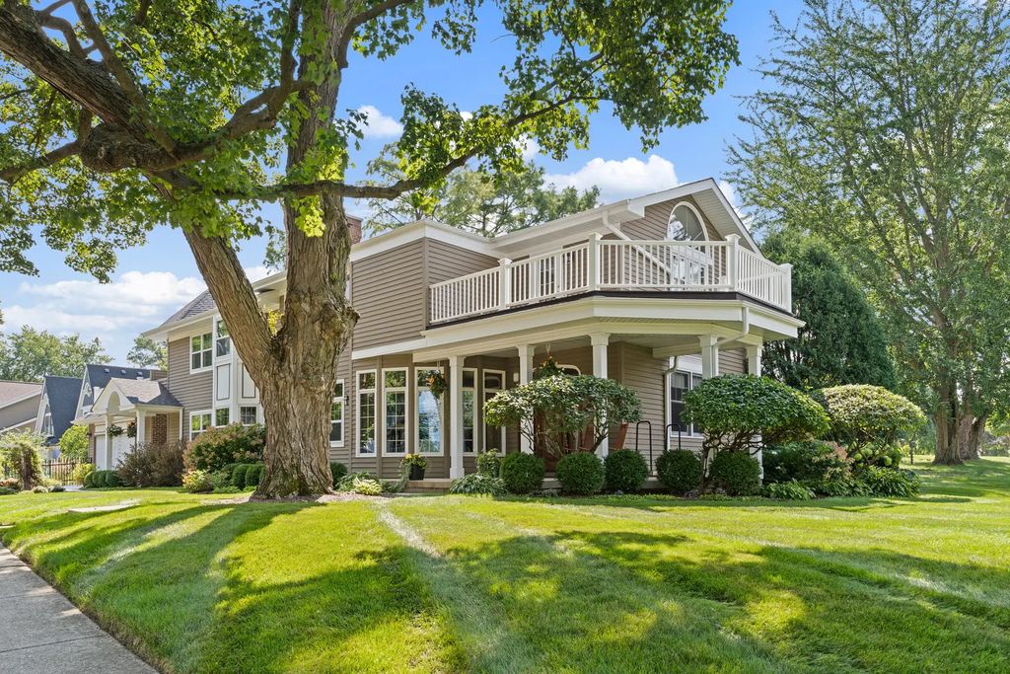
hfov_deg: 73.7
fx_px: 673
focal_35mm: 24
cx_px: 505
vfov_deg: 53.1
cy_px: 337
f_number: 9
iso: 50
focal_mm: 24
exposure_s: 1/5
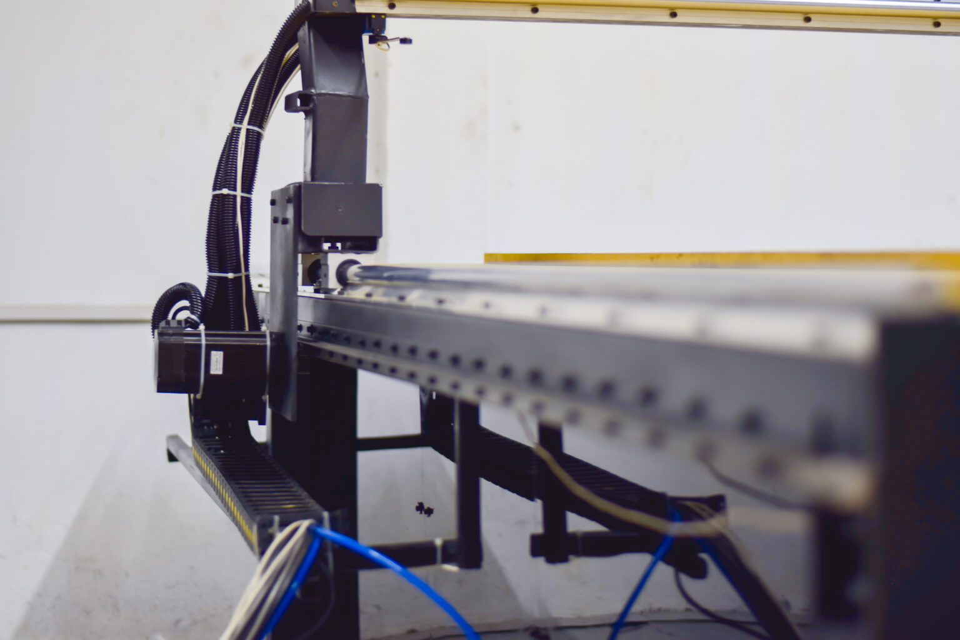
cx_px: 480
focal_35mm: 75
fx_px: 2000
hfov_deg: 27.0
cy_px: 320
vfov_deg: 18.2
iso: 160
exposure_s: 1/60
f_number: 1.8
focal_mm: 50
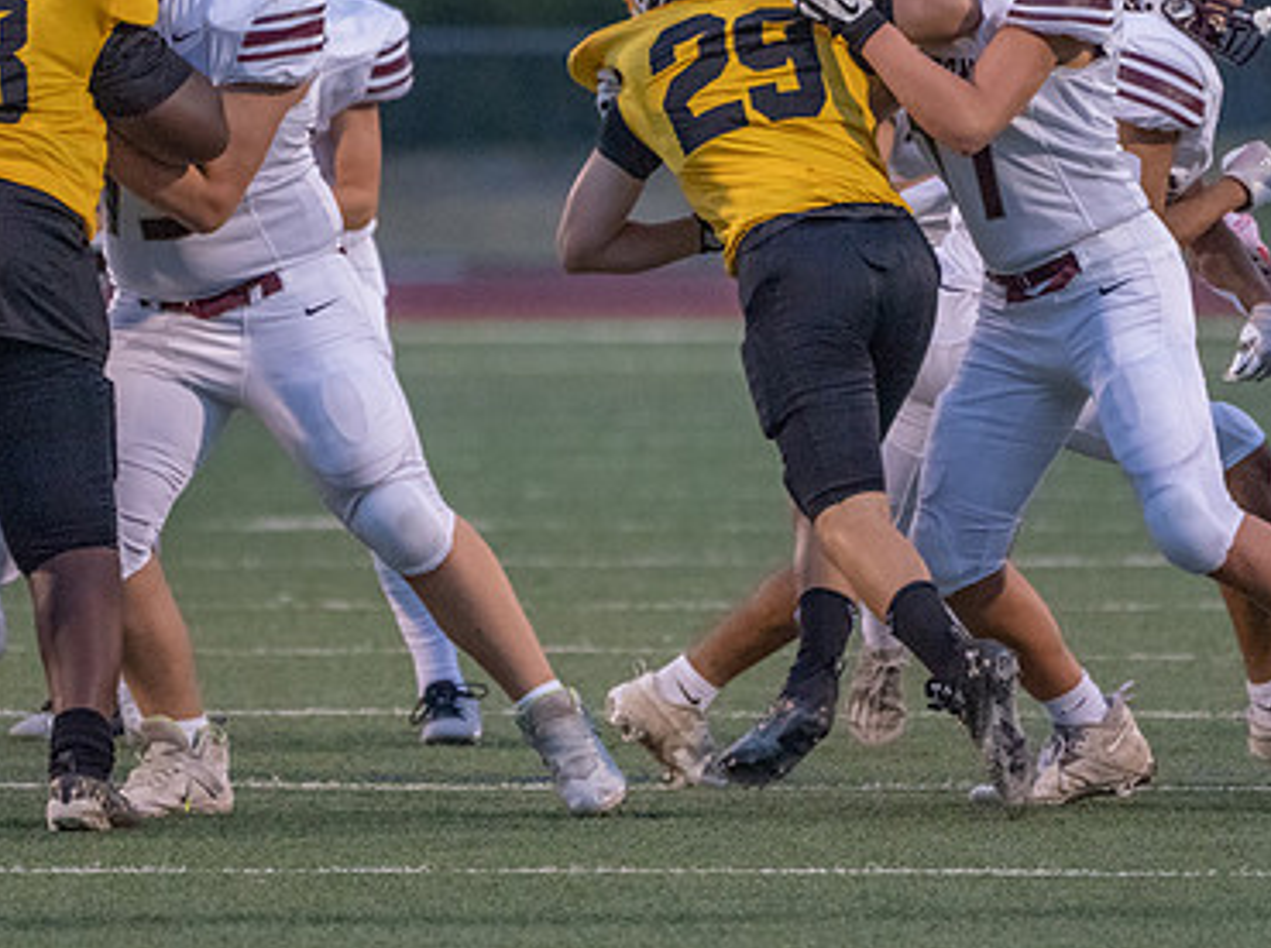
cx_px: 596
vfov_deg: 1.9
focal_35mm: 788
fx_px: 28877
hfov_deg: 2.5
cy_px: 246
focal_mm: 400
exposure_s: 1/1000
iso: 8000
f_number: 5.6
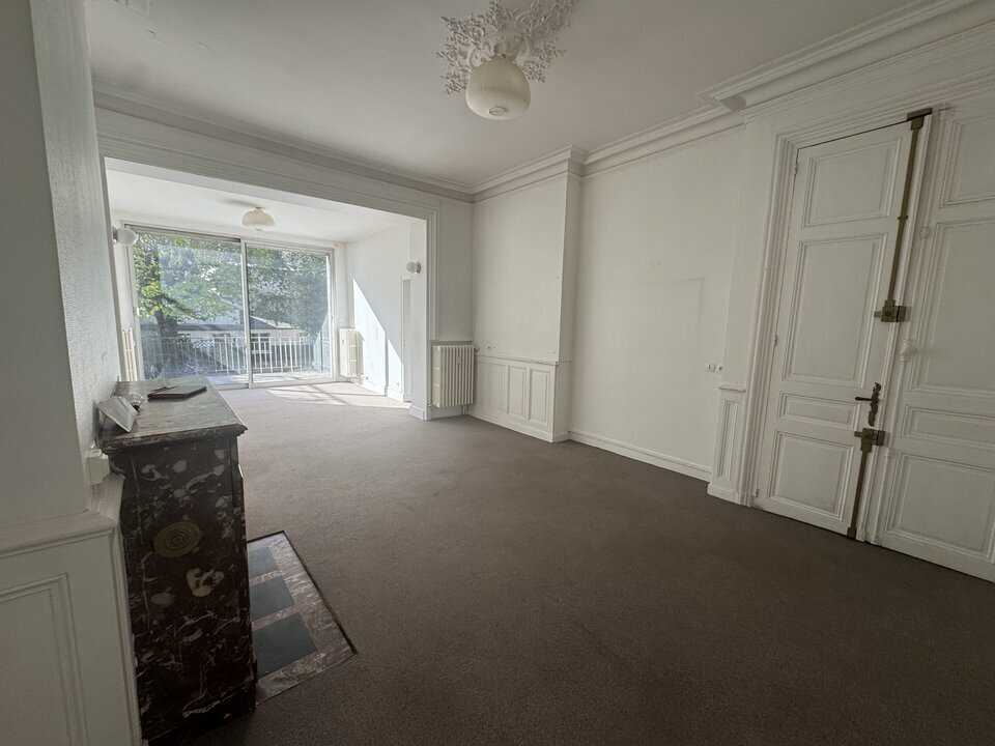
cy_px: 373
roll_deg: -0.8
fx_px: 402
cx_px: 498
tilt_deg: -7.5
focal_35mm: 14
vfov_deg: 85.7
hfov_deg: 102.1
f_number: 2.2
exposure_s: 1/224
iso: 40
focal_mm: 2.22
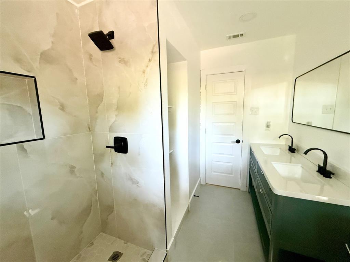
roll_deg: +1.4
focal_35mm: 14
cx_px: 175
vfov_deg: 85.6
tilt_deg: -8.0
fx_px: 141
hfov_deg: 102.1
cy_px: 131
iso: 320
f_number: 2.2
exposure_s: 1/60
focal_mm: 2.22
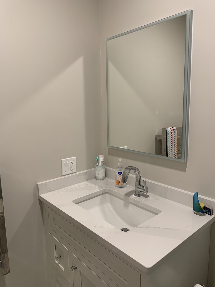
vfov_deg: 67.3
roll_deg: +2.1
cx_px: 108
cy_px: 144
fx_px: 215
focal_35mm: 26
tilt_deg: -7.7
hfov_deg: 53.1
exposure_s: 1/60
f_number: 1.8
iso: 100
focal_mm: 4.25
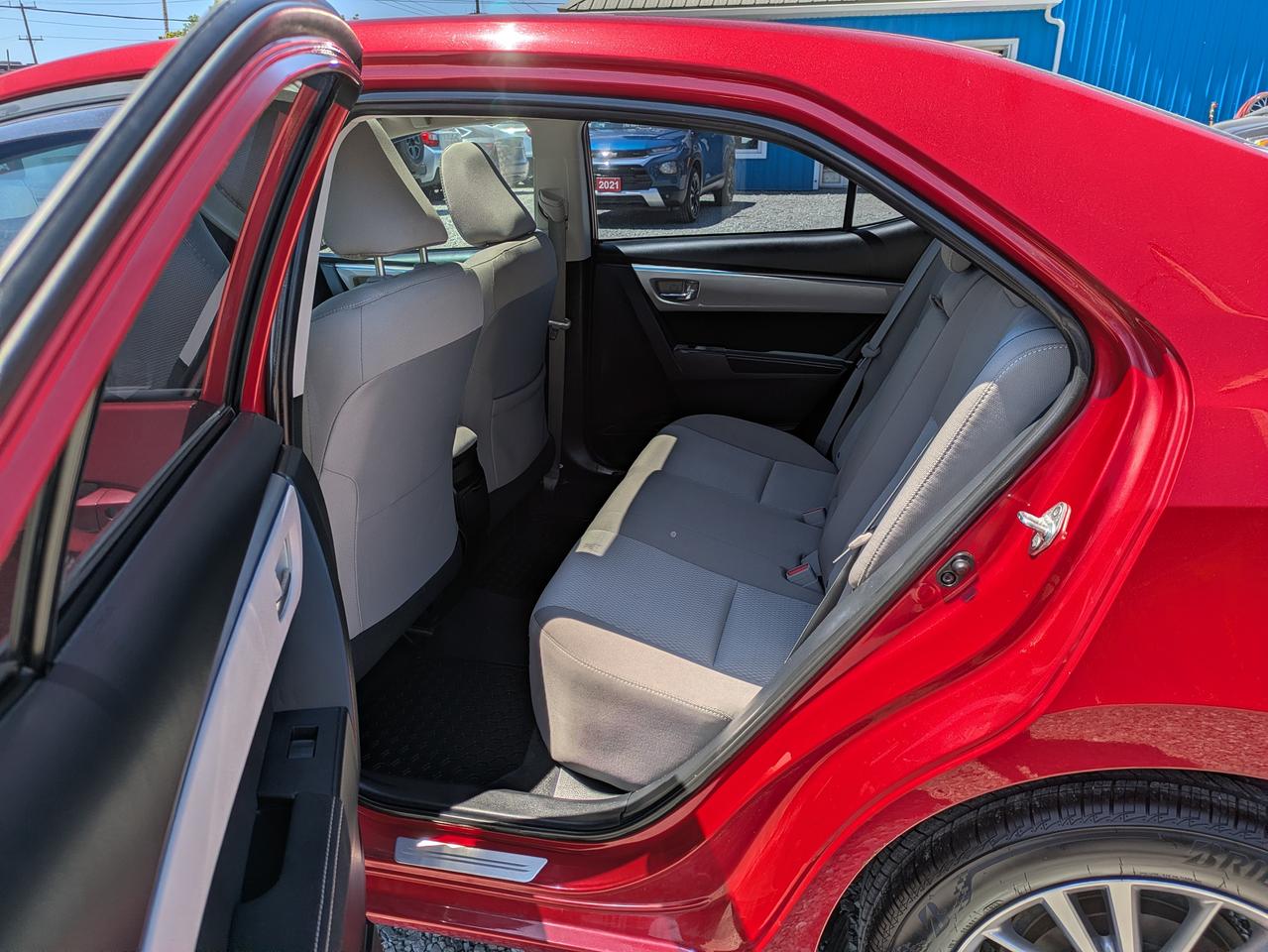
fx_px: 916
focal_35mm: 25
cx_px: 634
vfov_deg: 54.9
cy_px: 476
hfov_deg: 69.4
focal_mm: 5.43
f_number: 1.89
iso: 46
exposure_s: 1/2028
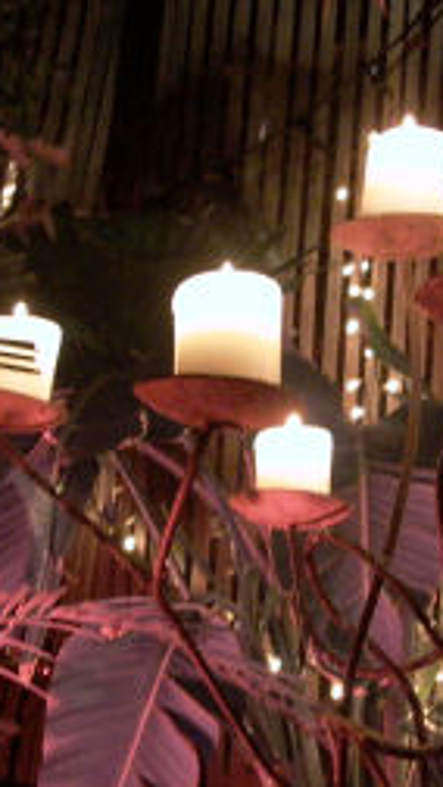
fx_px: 1543
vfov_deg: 28.6
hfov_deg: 16.0
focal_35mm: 74
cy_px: 353
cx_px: 462
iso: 200
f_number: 2.13
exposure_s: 1/9.32
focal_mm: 8.19
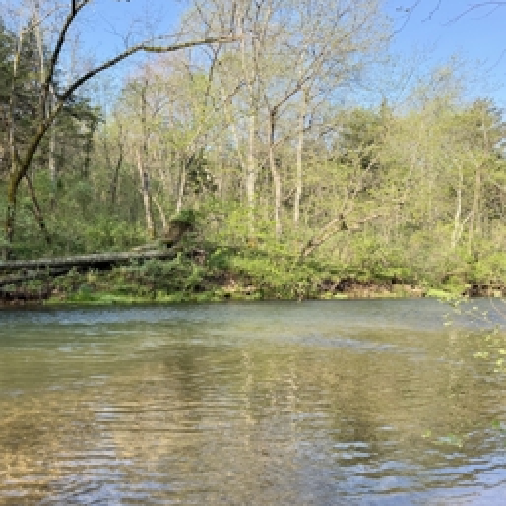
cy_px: 280
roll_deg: -1.7
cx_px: 161
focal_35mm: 33
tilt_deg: -1.1
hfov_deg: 48.7
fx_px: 546
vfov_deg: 49.7
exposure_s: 1/1139
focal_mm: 6.76
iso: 100
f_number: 1.78
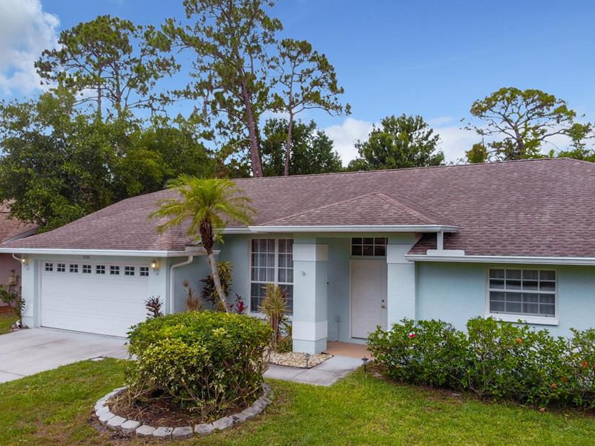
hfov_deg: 59.9
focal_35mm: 30
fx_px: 516
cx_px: 323
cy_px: 247
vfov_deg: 46.7
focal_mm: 4.5
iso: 112
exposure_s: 1/320
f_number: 2.8
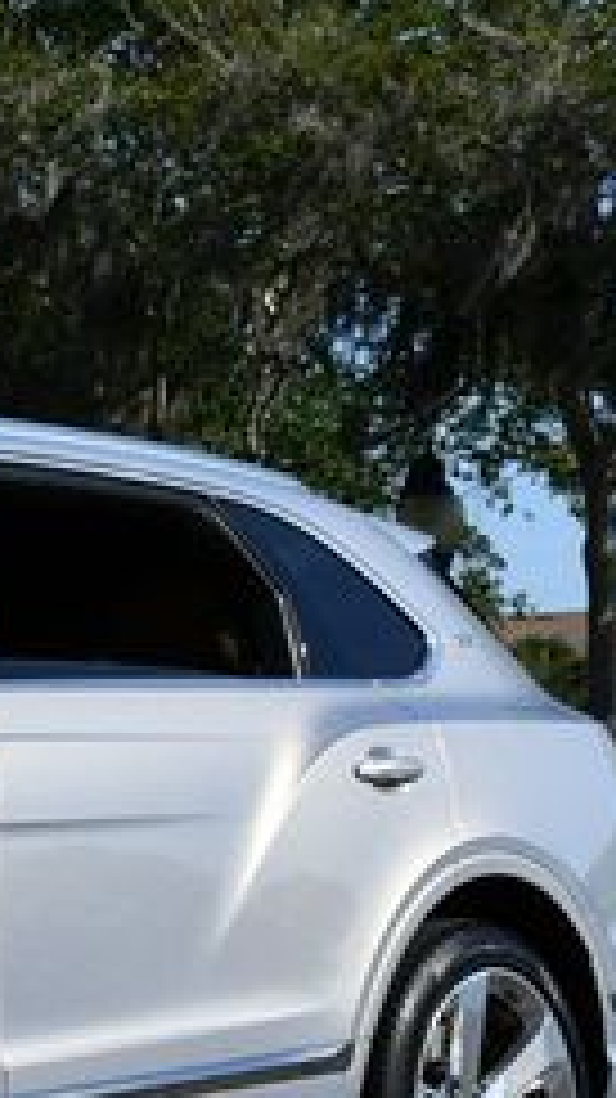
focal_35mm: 110
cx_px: -634
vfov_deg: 19.4
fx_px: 3199
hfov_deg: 10.1
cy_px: 774
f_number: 9
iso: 100
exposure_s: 1/320
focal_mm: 20
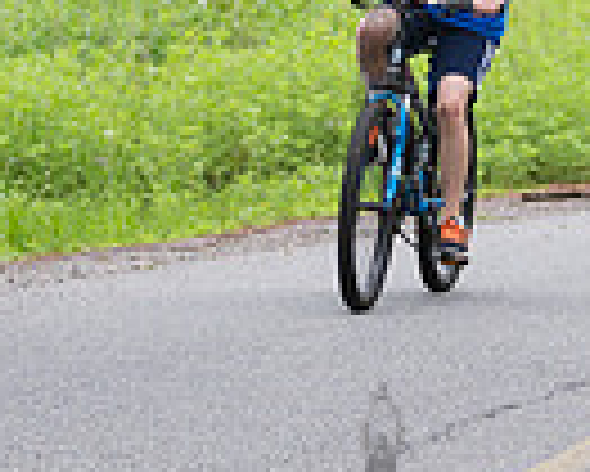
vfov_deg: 3.6
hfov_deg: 4.4
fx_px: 7619
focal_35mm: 436
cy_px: 25
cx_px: 378
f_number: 2.8
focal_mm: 105
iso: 400
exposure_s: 1/800
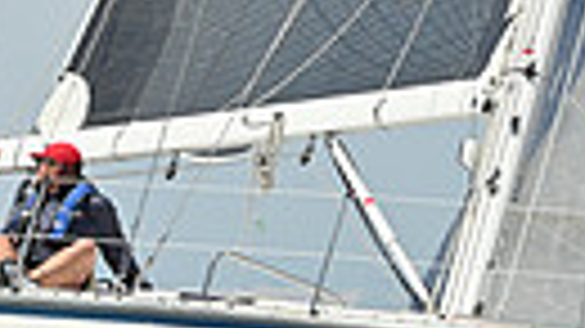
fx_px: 5644
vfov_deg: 3.3
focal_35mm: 364
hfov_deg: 5.9
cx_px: 162
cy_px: 186
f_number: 11
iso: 320
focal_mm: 78
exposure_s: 1/1000
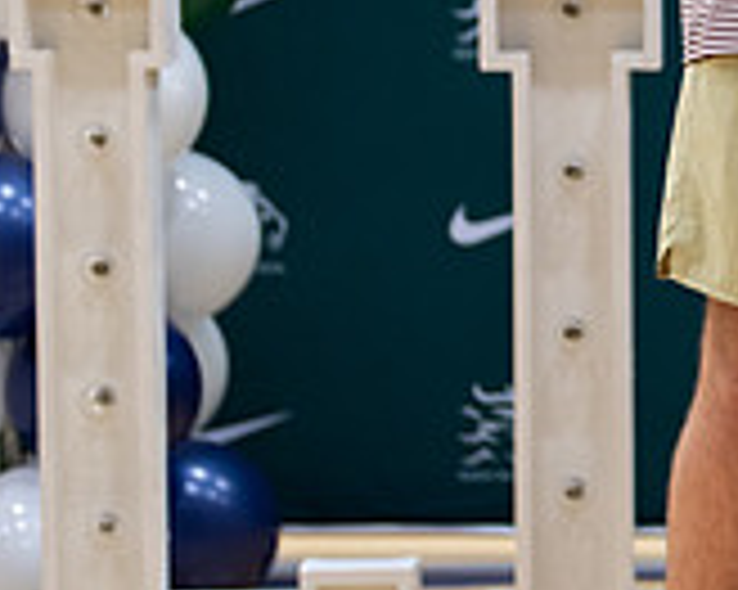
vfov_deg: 7.4
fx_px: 4562
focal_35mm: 209
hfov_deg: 9.0
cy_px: 1
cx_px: 1094
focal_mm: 50
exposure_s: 1/320
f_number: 1.2
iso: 400
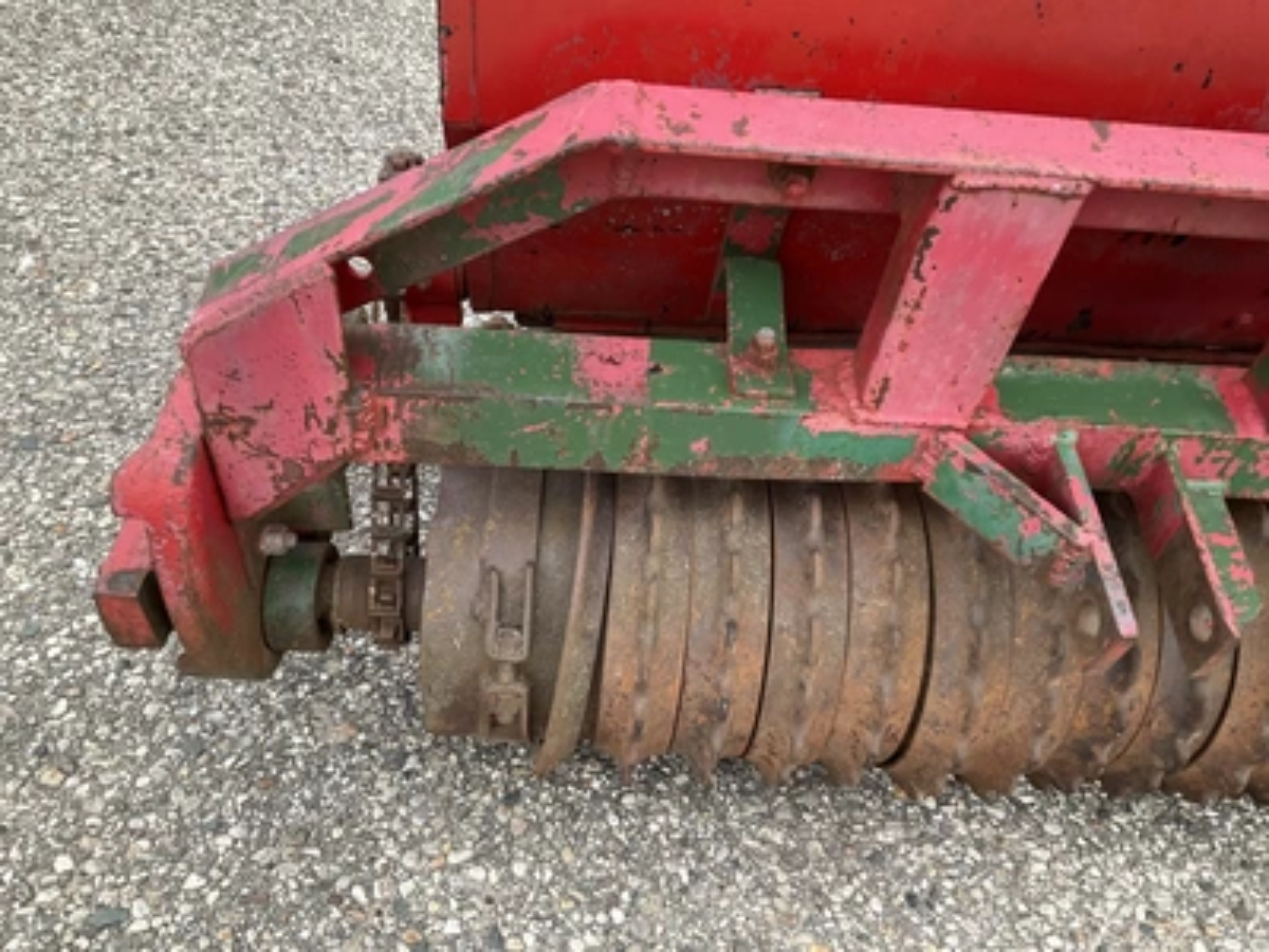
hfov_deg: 61.7
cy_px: 476
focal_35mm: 29
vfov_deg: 48.2
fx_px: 1063
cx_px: 634
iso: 64
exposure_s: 1/81
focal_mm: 3
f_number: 1.8
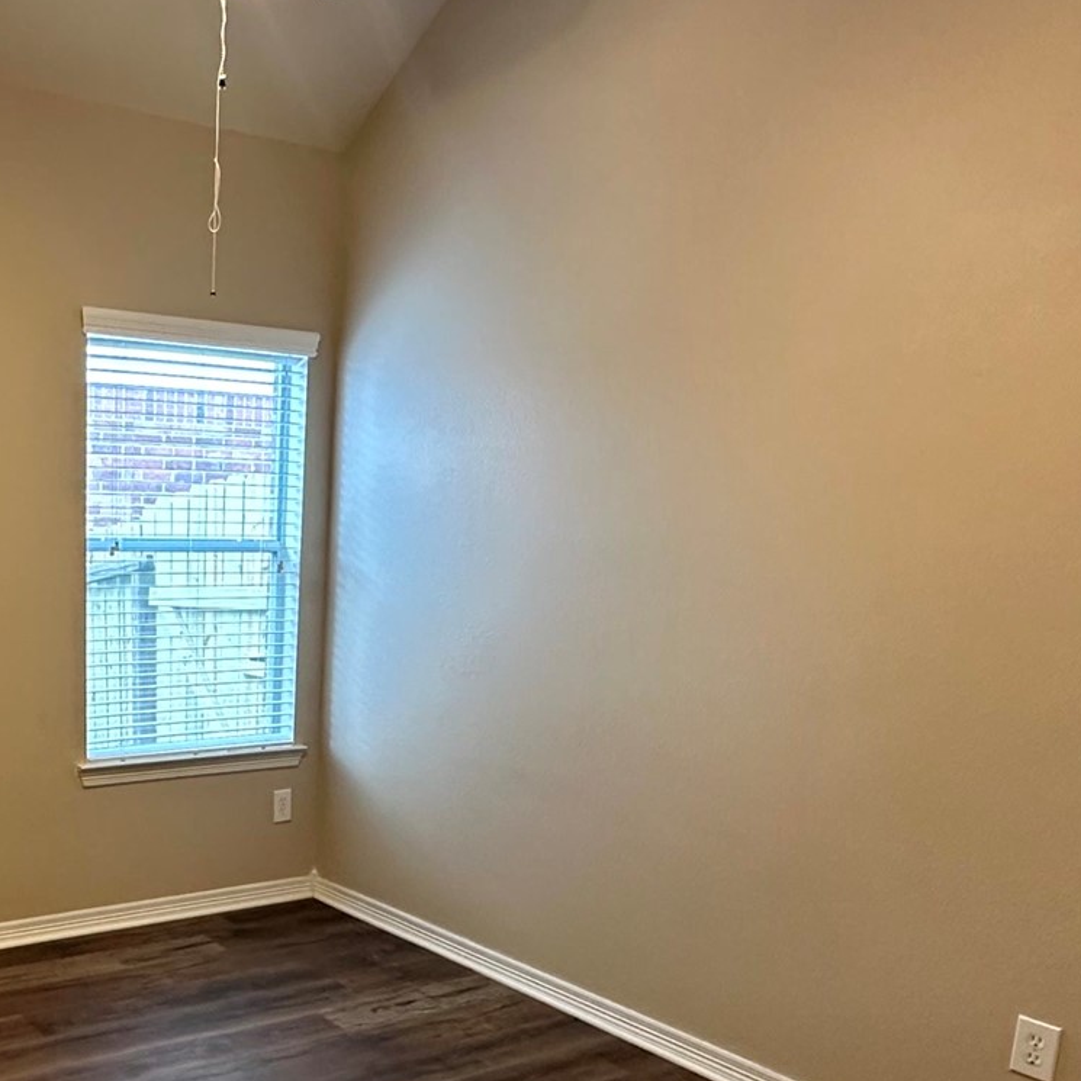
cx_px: 149
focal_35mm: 34
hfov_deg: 44.9
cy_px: 748
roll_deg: -1.4
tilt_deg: -10.7
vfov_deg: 47.4
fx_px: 1201
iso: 250
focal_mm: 2.22
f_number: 2.2
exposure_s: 1/60
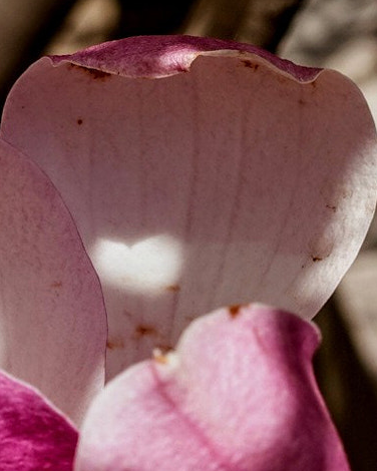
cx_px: -106
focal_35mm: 179
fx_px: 2497
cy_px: 466
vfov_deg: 10.7
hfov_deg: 8.5
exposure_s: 1/640
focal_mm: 20.43
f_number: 5.6
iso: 125
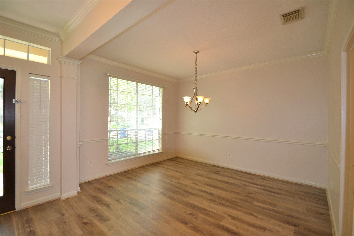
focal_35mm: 15
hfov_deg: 100.4
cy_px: 118
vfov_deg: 77.3
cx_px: 177
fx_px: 147
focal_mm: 10
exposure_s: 1/80
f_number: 4
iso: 400
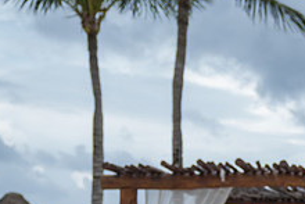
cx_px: 373
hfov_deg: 20.0
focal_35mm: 95
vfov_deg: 13.9
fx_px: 805
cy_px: 259
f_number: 2.8
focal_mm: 36
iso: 100
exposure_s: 1/400
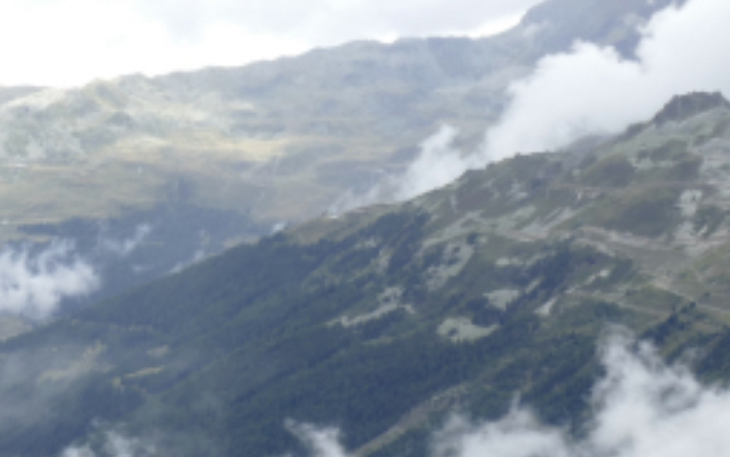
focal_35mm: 141
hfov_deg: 13.8
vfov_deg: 9.2
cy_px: 545
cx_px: -401
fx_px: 2806
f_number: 8
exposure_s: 1/80
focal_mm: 16
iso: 125
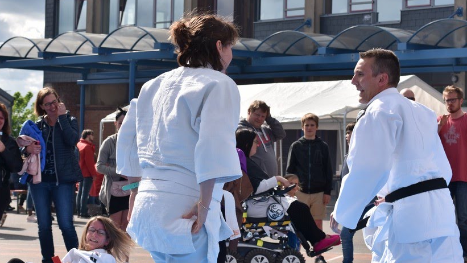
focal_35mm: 98
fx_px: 1214
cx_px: 192
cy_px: 161
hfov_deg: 21.8
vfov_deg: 12.4
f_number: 7.1
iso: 100
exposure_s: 1/500
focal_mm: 50
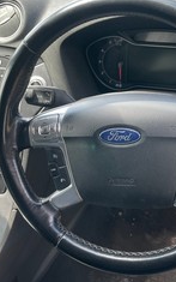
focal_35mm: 41
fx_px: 314
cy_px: 136
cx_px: 142
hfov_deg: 30.5
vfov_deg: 48.2
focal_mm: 4.2
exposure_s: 1/131
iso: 32
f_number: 1.6
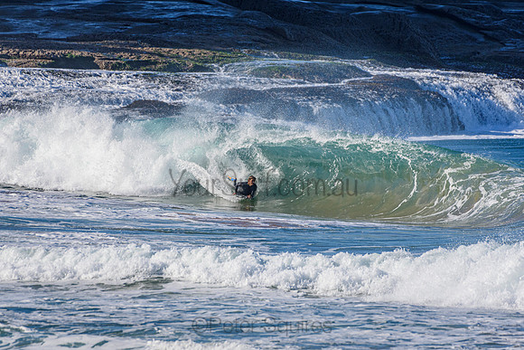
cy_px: 175
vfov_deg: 1.8
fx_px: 10919
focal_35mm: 750
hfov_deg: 2.7
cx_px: 262
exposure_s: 1/2000
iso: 320
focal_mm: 500
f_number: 5.6
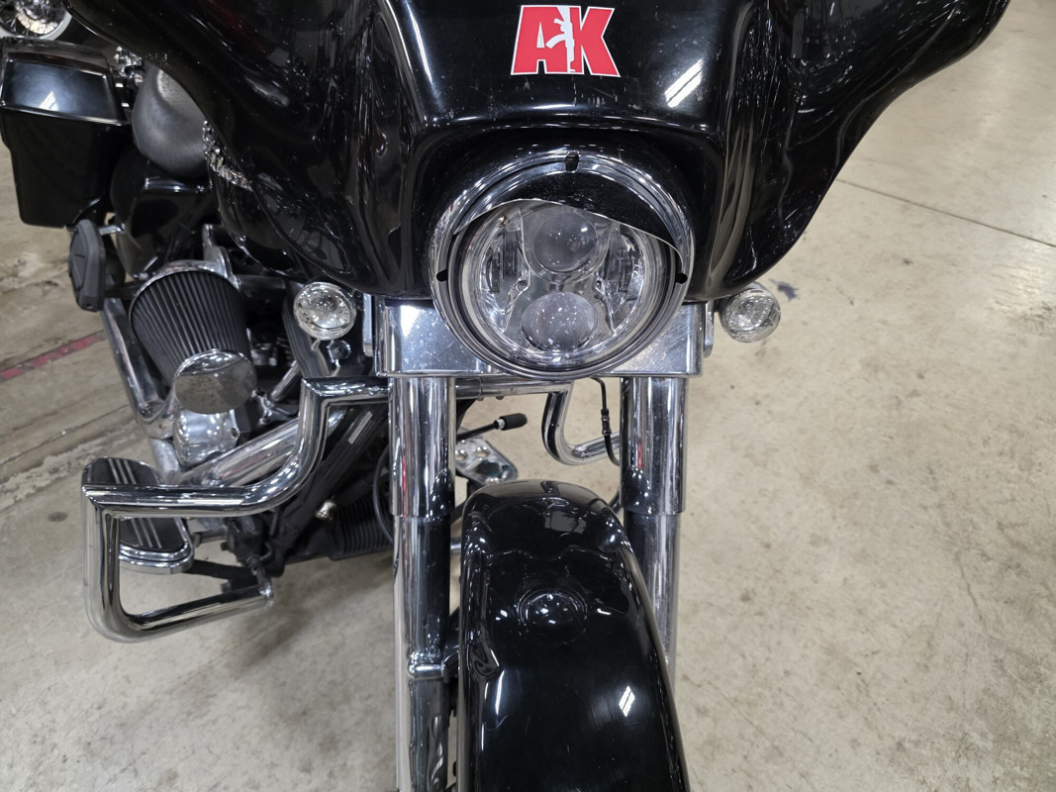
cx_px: 528
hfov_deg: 73.9
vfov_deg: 58.9
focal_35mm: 23
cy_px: 396
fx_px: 702
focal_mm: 6.3
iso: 800
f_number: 1.7
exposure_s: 1/120
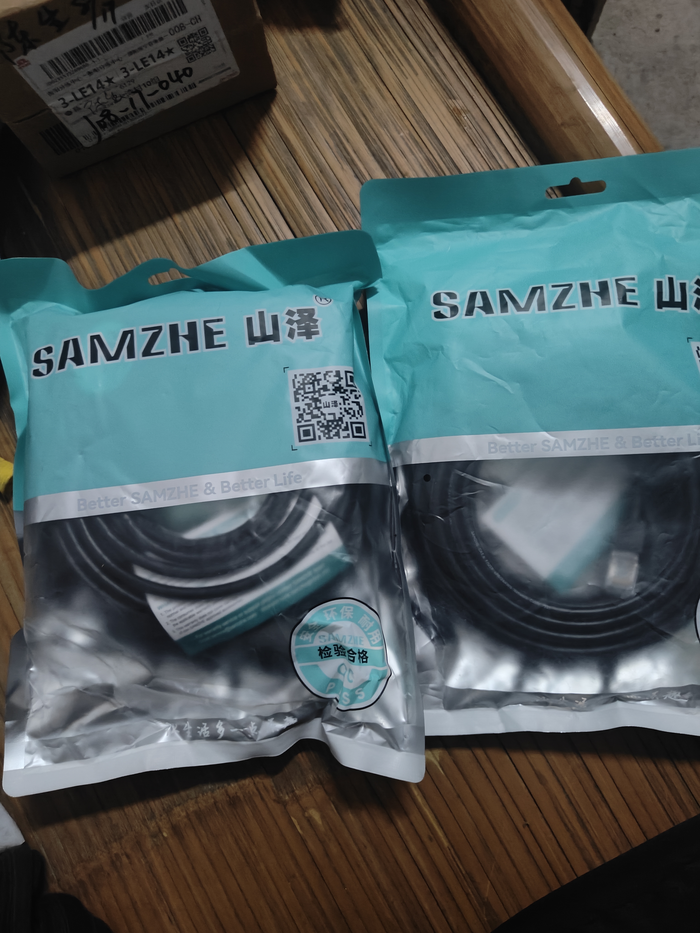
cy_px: 466
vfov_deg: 71.6
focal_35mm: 24
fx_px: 647
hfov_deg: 56.8
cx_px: 350
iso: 1600
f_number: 1.8
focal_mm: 5.59
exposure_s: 1/17
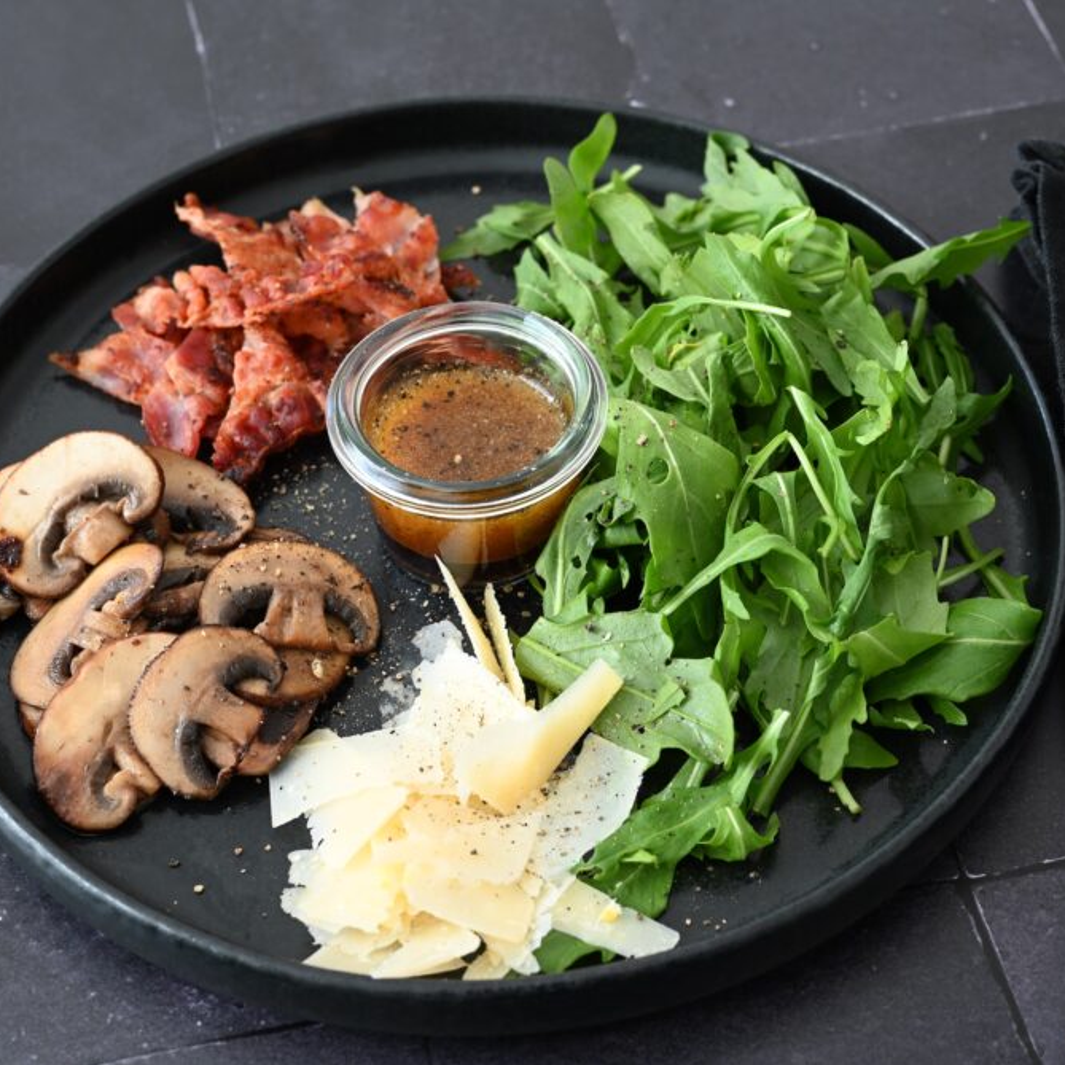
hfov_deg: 26.4
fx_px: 2263
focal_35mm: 65
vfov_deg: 26.5
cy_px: 529
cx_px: 651
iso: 100
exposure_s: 1/4
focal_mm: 50
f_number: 9
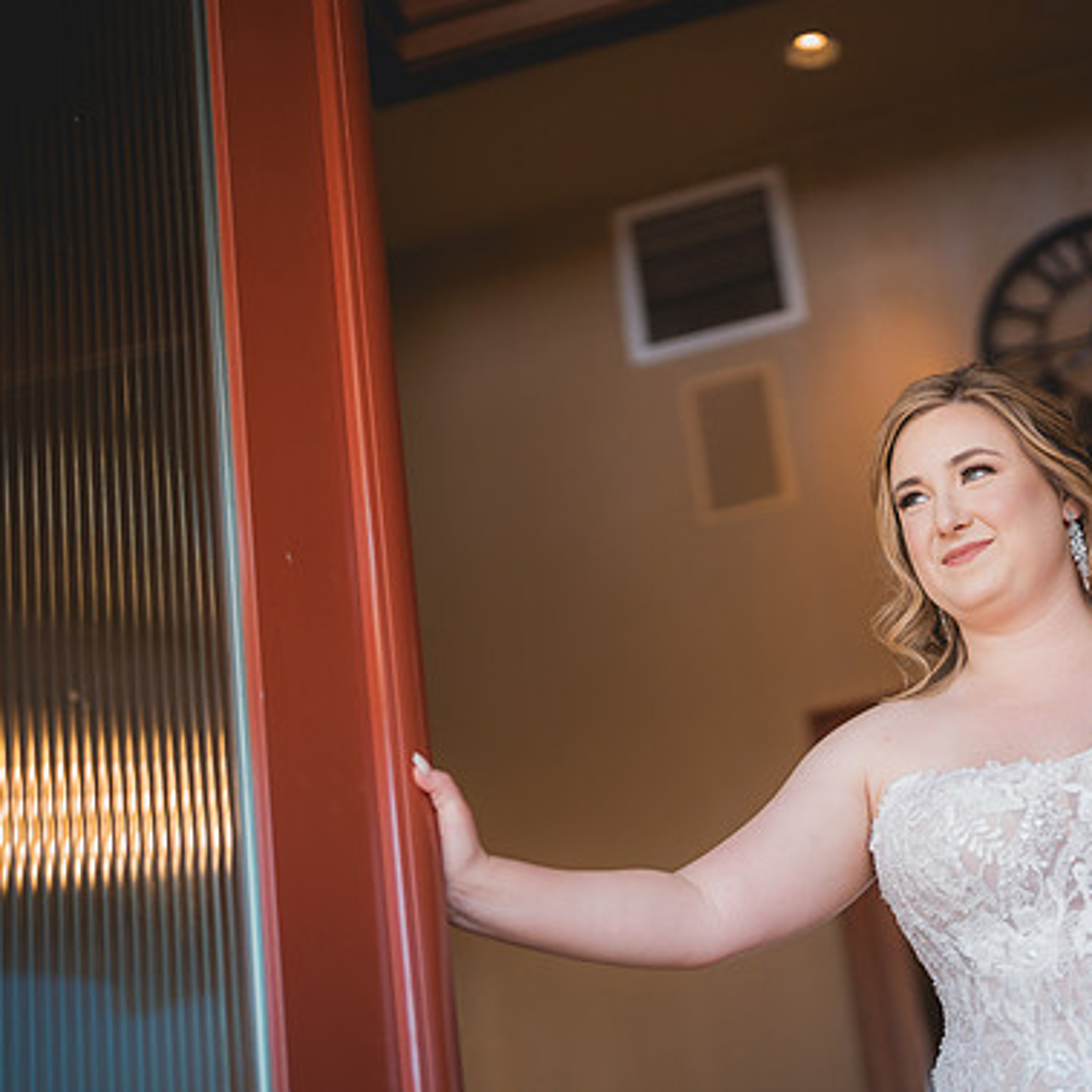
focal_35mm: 65
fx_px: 2320
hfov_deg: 26.2
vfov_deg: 26.5
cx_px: 818
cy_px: 540
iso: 1250
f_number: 1.4
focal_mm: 50
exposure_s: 1/3200
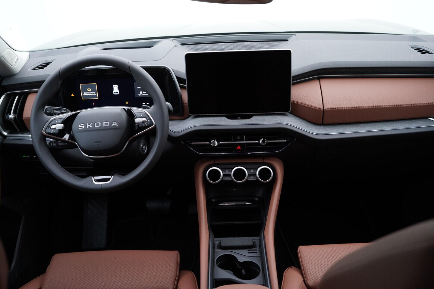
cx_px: 217
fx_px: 434
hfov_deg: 53.1
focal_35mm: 36
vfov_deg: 36.9
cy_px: 144
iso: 250
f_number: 2.8
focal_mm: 24
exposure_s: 1/40
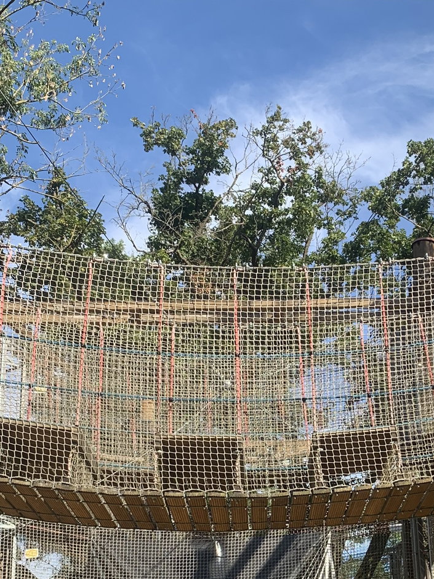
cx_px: 364
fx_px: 986
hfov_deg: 24.3
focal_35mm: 59
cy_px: 445
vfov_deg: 32.0
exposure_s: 1/1136
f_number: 1.8
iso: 25
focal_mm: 4.25
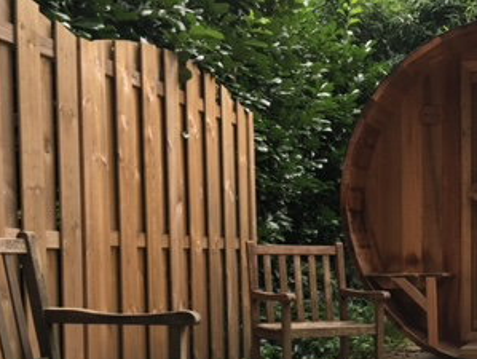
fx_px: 855
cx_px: 480
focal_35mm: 62
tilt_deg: -2.9
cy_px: 306
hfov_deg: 29.1
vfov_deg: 23.2
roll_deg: +1.0
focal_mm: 4.15
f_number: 2.2
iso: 32
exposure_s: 1/50
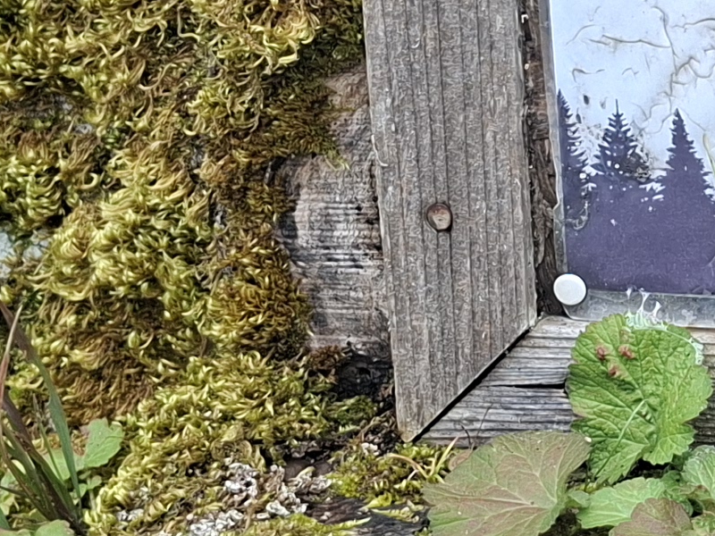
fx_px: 2375
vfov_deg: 12.8
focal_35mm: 115
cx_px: 974
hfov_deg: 16.1
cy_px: 82
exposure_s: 1/252
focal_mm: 5.54
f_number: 1.8
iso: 50
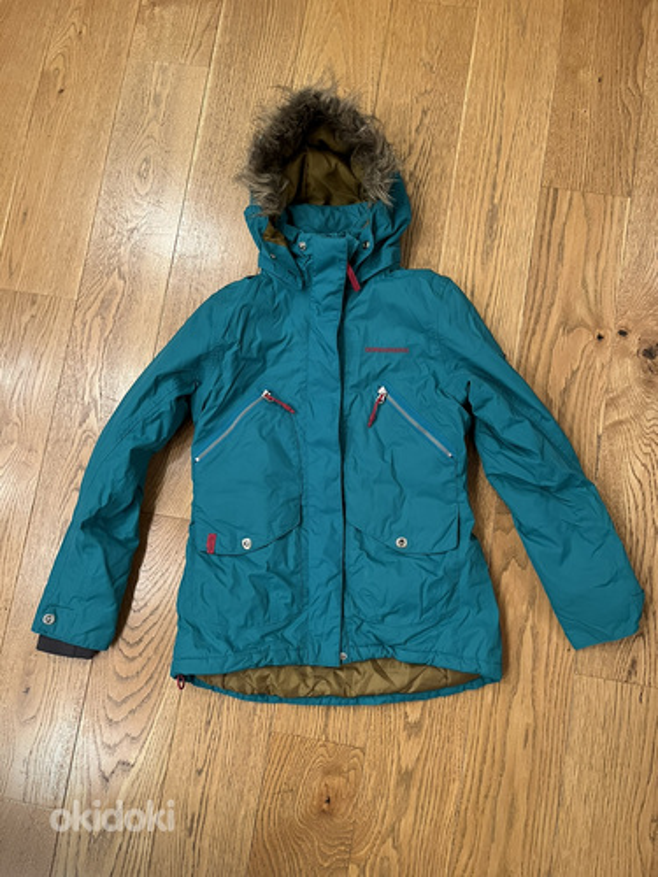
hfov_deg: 53.1
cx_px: 329
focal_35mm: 26
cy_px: 438
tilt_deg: -82.4
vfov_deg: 67.3
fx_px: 659
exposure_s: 1/50
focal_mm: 5.1
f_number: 1.6
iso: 500
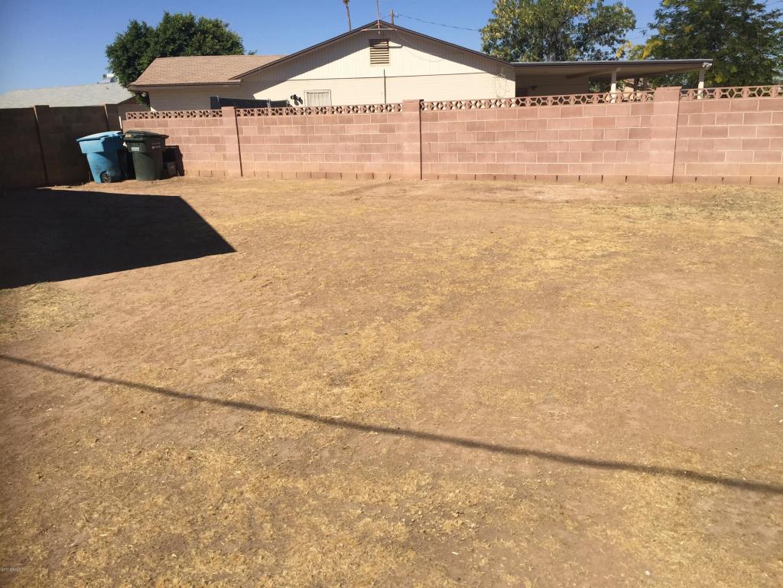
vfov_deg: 48.2
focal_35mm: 29
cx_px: 392
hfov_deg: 61.7
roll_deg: -0.5
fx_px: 656
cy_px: 294
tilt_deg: -13.5
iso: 32
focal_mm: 4.15
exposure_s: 1/3049
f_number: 2.2
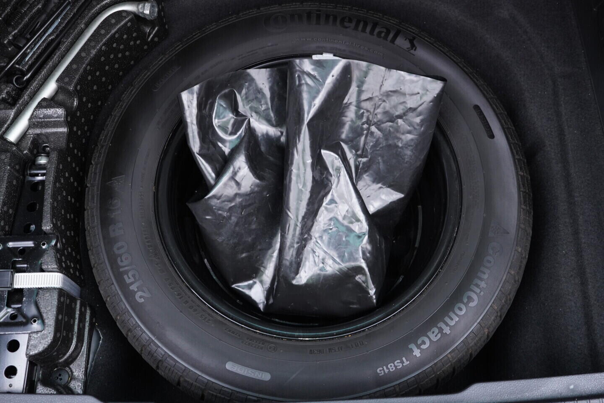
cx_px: 302
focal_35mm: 36
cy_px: 202
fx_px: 604
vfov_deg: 36.9
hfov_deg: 53.1
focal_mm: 24
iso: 640
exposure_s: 1/40
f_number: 2.8
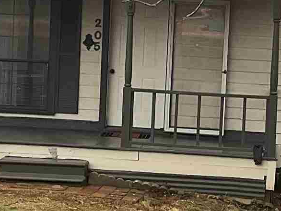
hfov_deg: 13.0
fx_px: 1234
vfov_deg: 9.8
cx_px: 102
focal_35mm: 152
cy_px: 97
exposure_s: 1/157
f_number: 1.8
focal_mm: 3
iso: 20
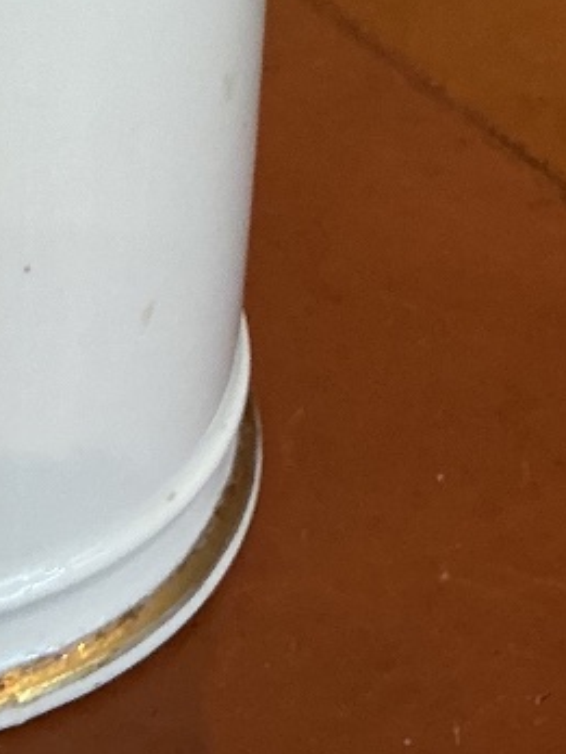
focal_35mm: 100
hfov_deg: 14.2
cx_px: -182
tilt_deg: -19.3
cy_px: -390
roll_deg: +0.6
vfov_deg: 17.6
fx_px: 2180
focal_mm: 3
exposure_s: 1/60
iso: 64
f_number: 1.8
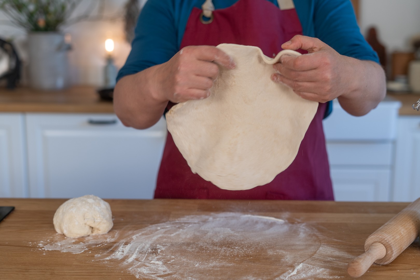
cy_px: 140
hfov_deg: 39.6
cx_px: 210
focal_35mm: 50
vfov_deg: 27.0
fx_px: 583
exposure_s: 1/125
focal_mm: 50
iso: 320
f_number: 2.8
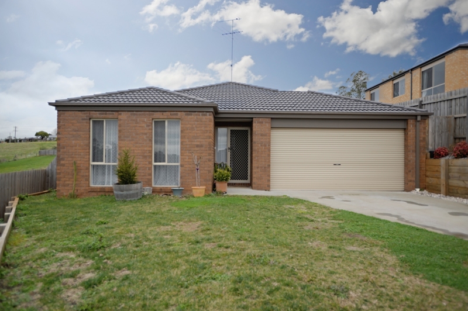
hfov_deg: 78.6
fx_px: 286
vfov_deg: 57.1
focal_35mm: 22
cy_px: 156
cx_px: 234
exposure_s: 1/800
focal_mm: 22
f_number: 2.8
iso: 160
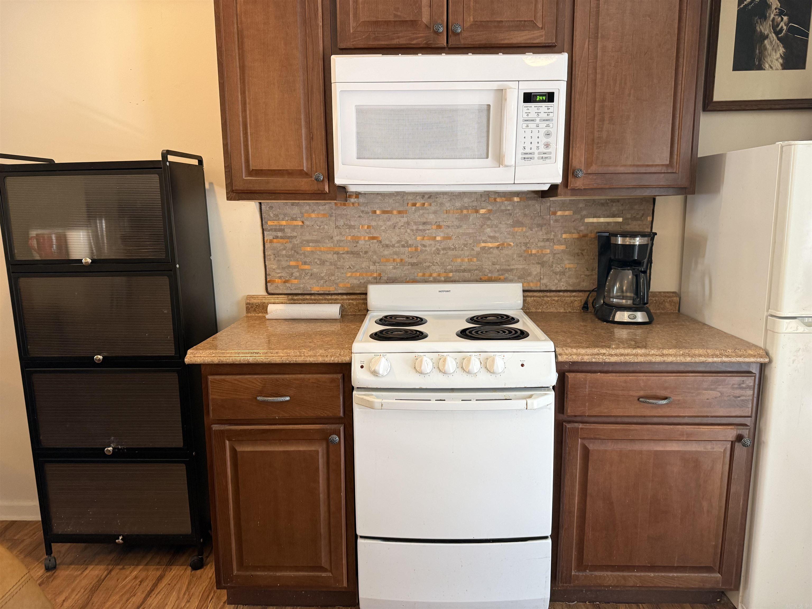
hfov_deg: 71.6
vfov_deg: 56.8
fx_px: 563
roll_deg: +0.3
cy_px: 304
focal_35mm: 24
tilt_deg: -8.5
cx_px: 406
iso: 250
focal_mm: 6.76
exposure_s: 1/60
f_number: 1.78
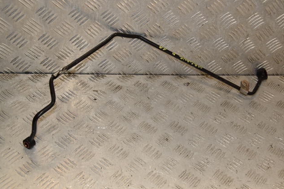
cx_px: 143
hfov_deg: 37.2
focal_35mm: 54
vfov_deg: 25.3
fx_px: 422
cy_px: 96
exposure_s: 1/200
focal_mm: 35
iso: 800
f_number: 8
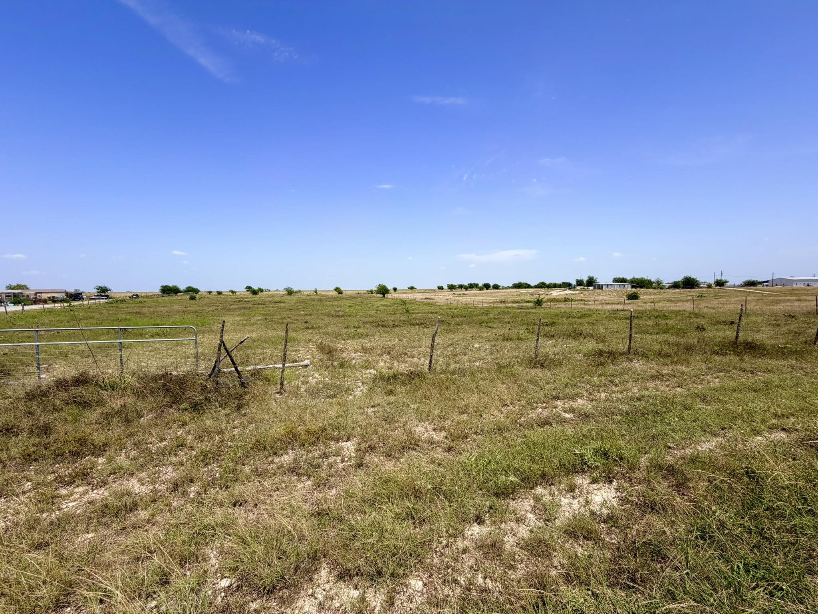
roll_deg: +1.4
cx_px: 409
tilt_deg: -2.3
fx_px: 331
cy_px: 307
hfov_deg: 102.1
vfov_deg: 85.7
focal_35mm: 14
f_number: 2.2
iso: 20
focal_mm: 2.22
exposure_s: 1/888
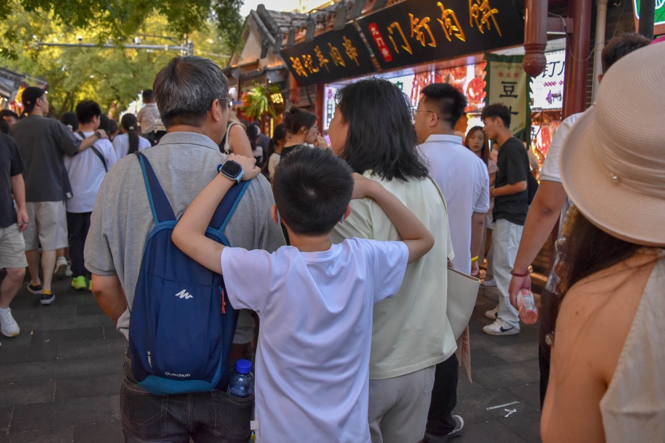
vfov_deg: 47.9
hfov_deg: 67.4
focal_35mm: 27
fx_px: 499
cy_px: 222
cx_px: 332
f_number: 3.5
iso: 1400
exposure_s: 1/500
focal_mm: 18
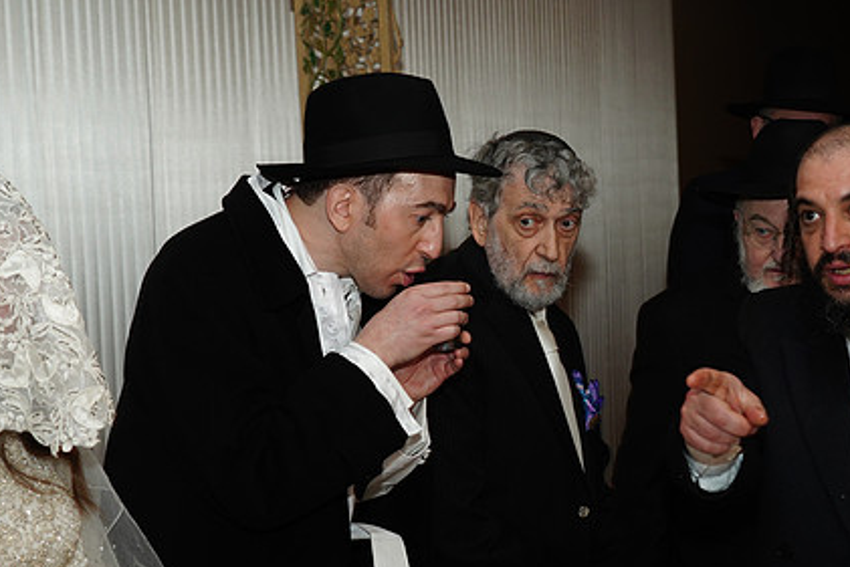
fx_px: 1464
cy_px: 308
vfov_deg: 21.9
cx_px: 331
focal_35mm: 62
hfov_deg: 32.3
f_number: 5
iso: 640
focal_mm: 45
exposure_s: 1/80
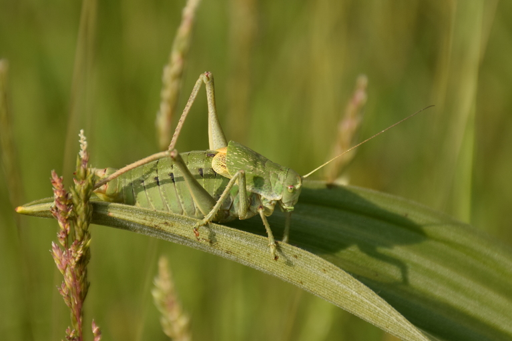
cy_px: 155
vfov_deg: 5.2
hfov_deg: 7.8
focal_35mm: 263
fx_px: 3739
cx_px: 248
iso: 400
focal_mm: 140
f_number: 8
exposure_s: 1/1600
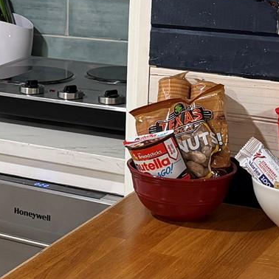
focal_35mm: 115
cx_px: -90
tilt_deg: -12.8
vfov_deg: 15.2
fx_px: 1049
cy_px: 120
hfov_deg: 14.5
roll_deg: +0.9
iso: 200
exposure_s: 1/60
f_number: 1.78
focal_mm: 6.76
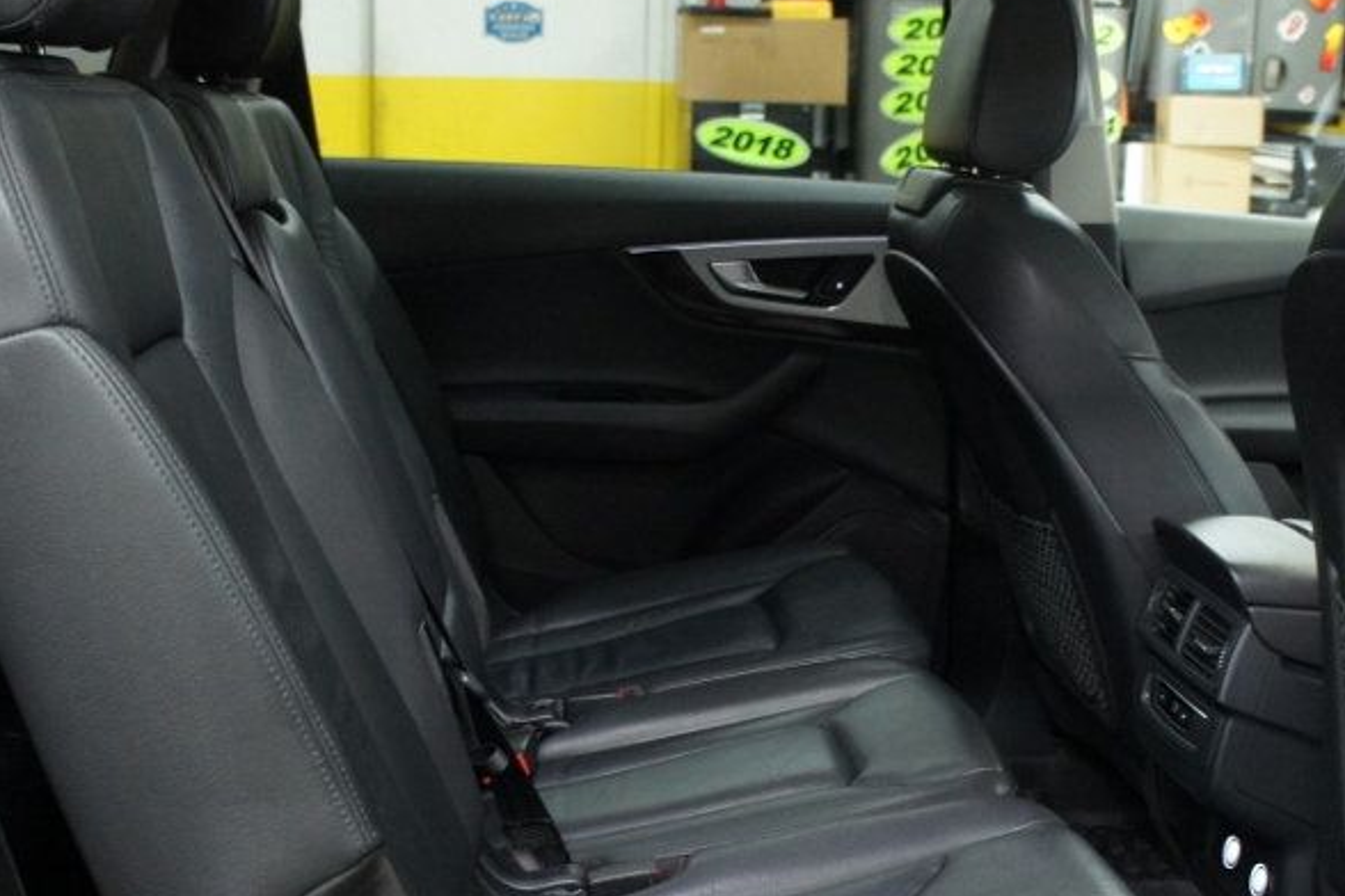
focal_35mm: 47
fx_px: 1756
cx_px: 762
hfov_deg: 41.8
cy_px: 632
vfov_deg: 28.4
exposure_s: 1/30
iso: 1600
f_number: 3.5
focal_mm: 18
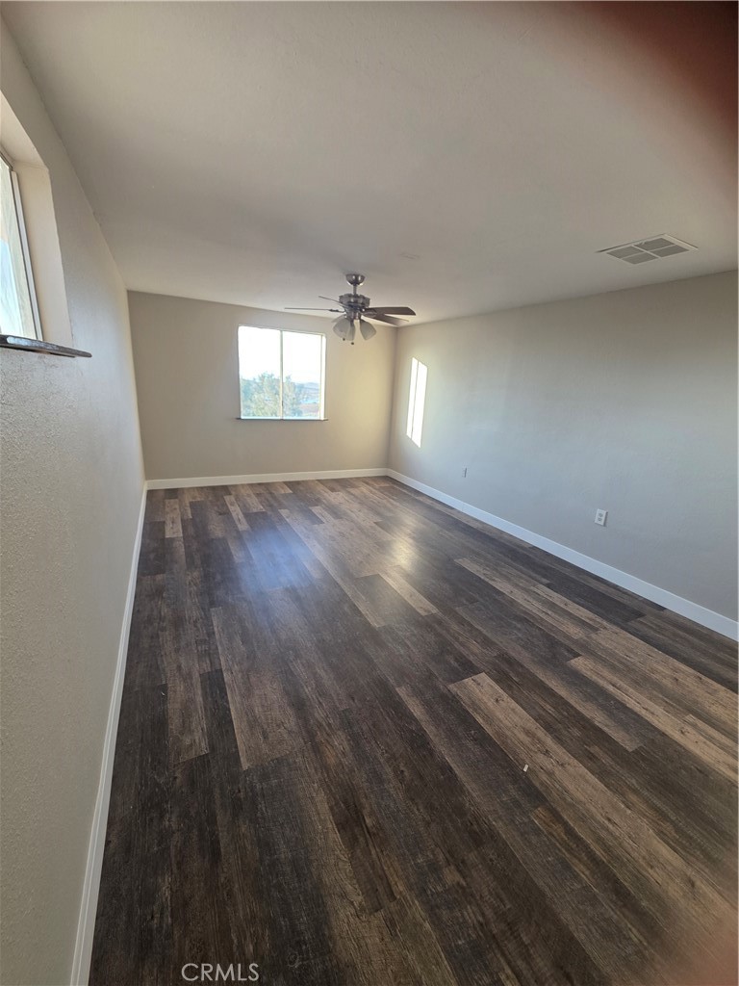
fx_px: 370
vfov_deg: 106.2
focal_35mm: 13
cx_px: 370
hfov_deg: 89.9
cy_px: 493
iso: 100
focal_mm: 2.2
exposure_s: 1/120
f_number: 1.9
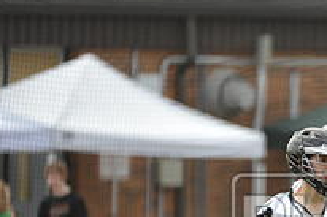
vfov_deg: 1.6
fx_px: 7914
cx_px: 421
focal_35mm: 872
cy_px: 231
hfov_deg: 2.4
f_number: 4
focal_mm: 310
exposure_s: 1/2000
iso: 800
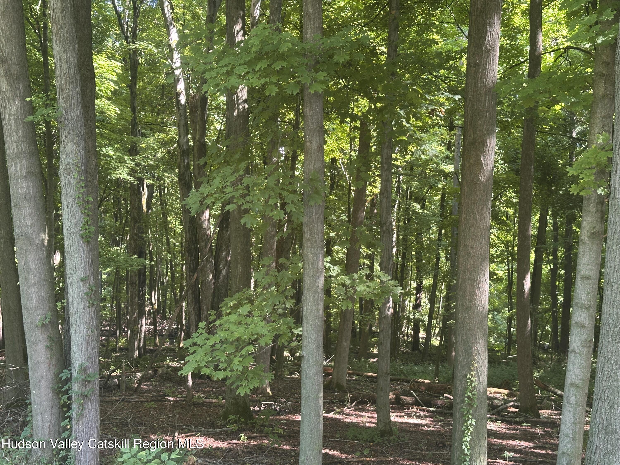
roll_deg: -1.5
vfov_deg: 30.3
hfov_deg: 39.7
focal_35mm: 48
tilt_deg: -4.6
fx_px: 860
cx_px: 310
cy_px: 232
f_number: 1.78
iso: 80
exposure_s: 1/68
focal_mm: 6.86
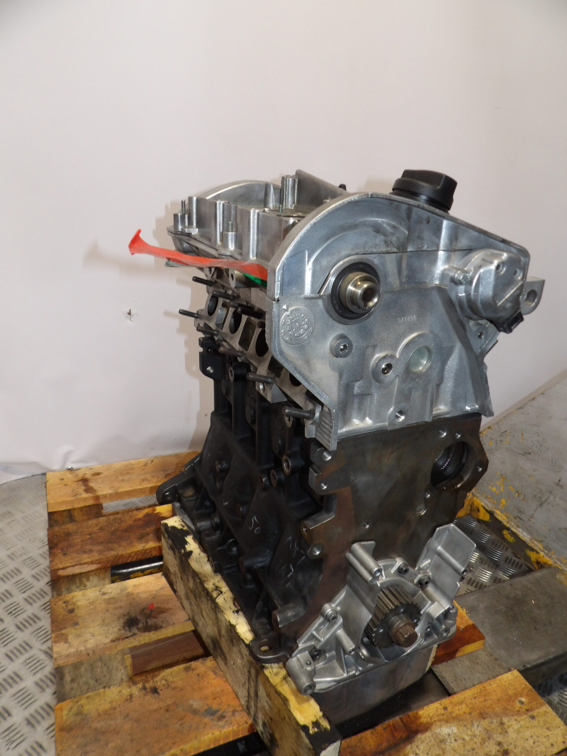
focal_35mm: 24
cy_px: 378
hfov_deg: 56.8
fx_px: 524
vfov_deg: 71.6
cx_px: 284
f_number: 3.2
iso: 200
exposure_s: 1/60
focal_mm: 4.3
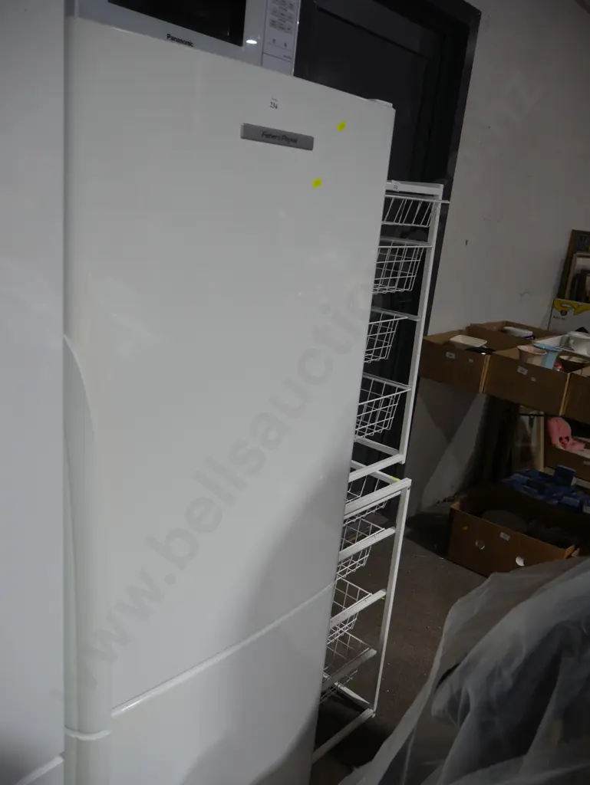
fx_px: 636
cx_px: 295
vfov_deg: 63.4
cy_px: 392
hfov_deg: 49.8
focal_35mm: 28
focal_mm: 14
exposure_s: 1/80
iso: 200
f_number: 3.5
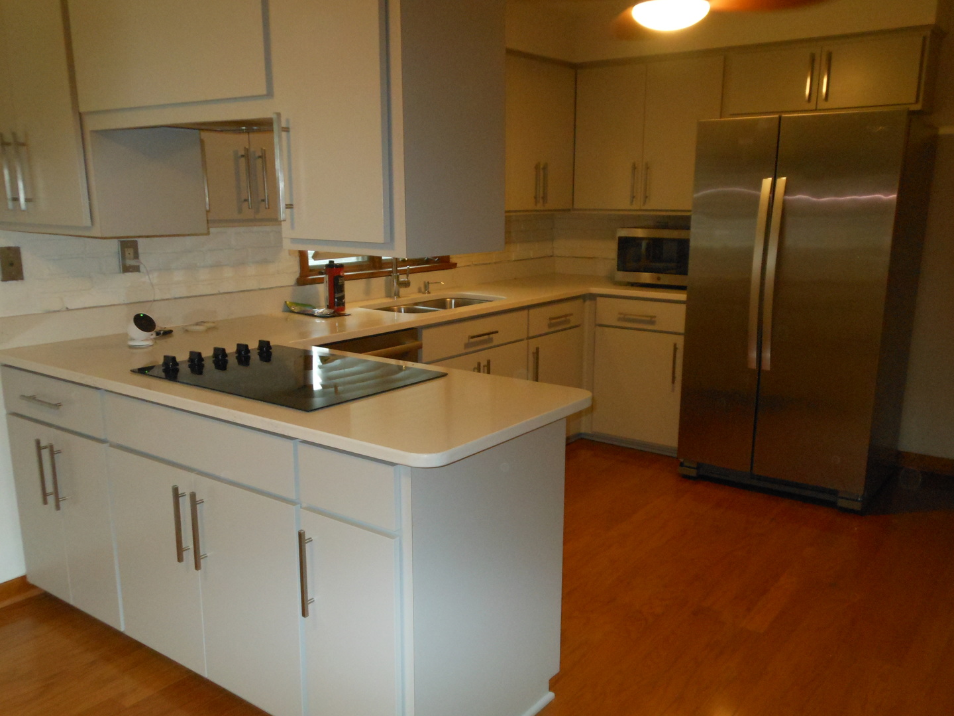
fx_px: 799
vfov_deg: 48.2
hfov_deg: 61.7
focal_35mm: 29
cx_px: 477
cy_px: 358
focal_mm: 5.2
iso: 400
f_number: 3.3
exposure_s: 1/25
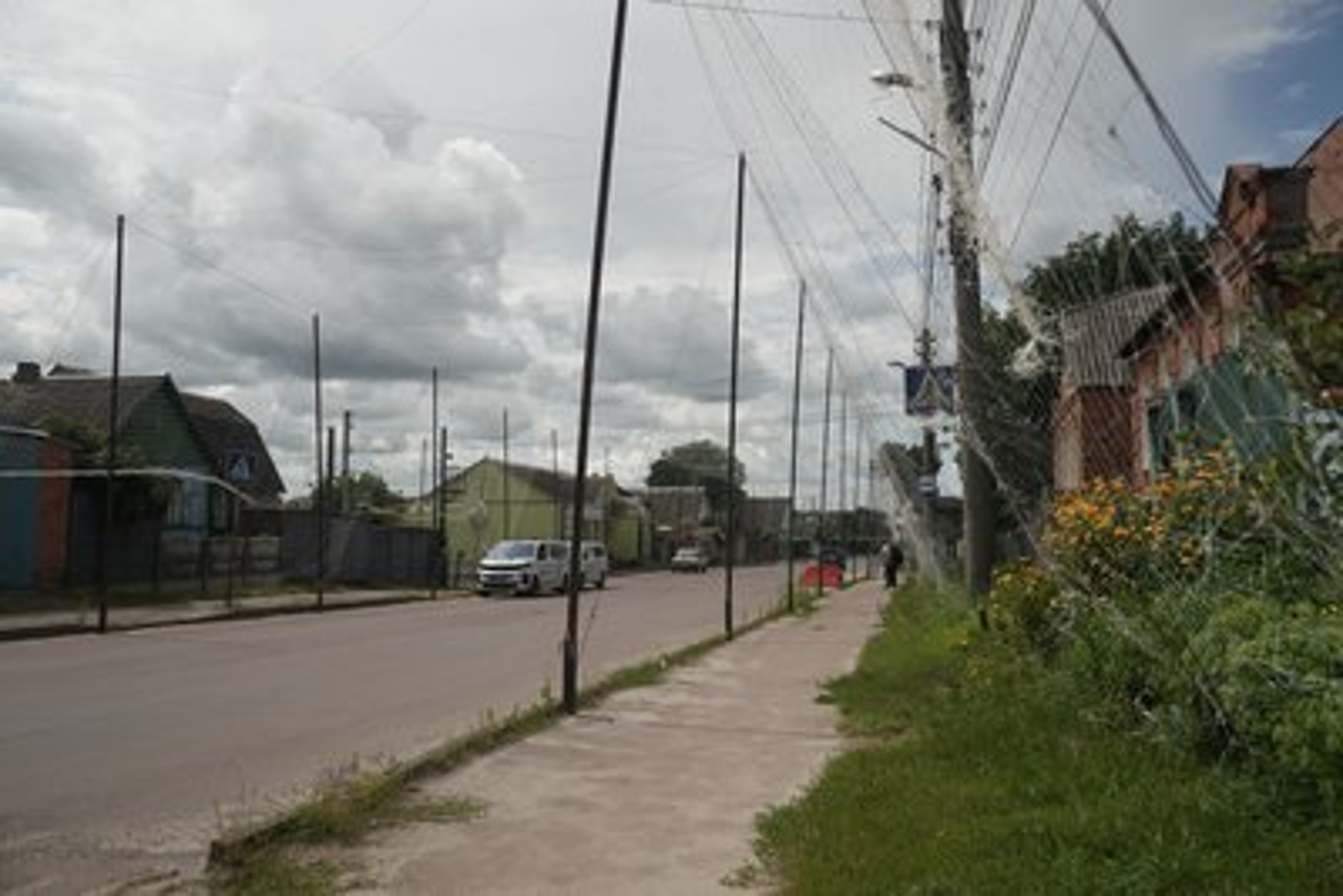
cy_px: 448
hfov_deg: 61.9
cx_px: 672
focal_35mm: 30
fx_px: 1120
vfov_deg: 43.6
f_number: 3.2
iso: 100
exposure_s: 1/500
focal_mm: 30
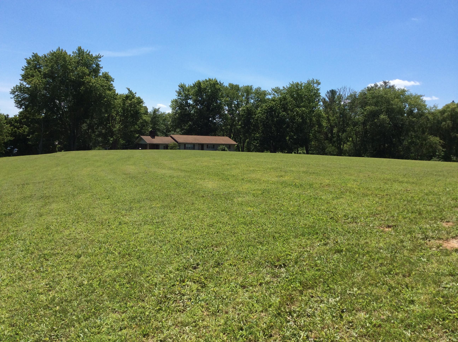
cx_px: 229
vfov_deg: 42.8
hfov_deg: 55.4
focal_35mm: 33
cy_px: 171
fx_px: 436
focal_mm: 3.3
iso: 32
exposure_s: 1/1845
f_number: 2.4
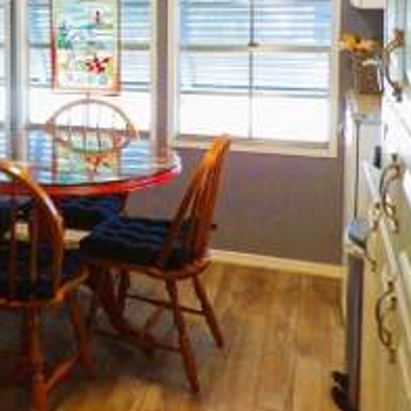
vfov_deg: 31.7
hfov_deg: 29.2
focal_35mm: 52
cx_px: -55
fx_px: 699
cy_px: 65
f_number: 3.2
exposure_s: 1/33
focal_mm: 4.3
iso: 135
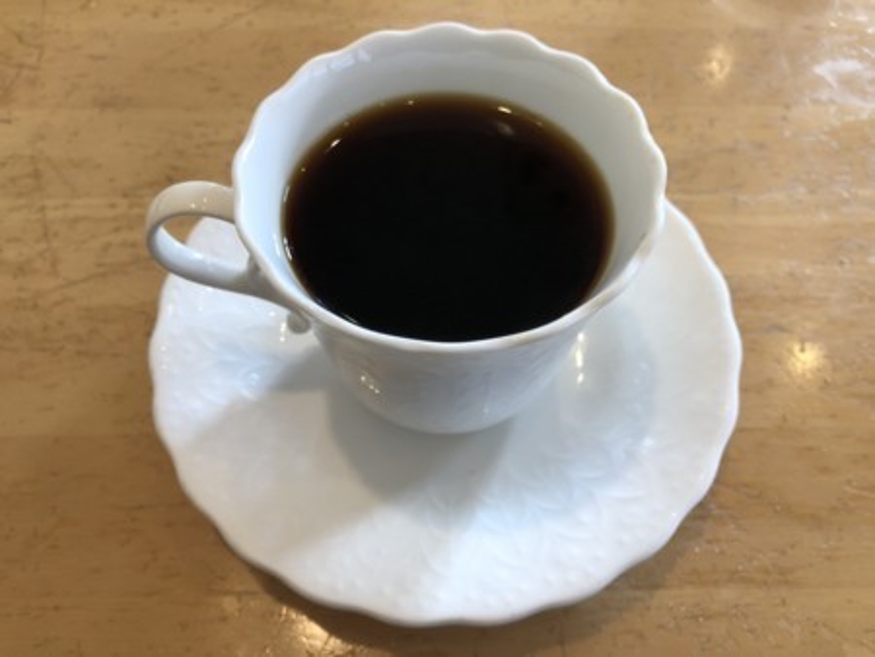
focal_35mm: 28
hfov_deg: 63.4
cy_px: 328
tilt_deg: -59.5
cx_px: 438
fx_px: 708
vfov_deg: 49.8
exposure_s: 1/30
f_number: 1.8
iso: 32
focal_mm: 4
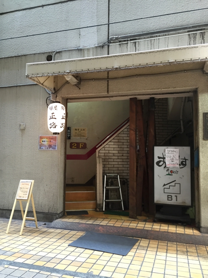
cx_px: 104
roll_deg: -0.6
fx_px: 232
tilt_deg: +4.6
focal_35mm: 29
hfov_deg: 48.2
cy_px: 139
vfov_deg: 61.7
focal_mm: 4.15
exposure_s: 1/30
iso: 125
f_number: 2.2
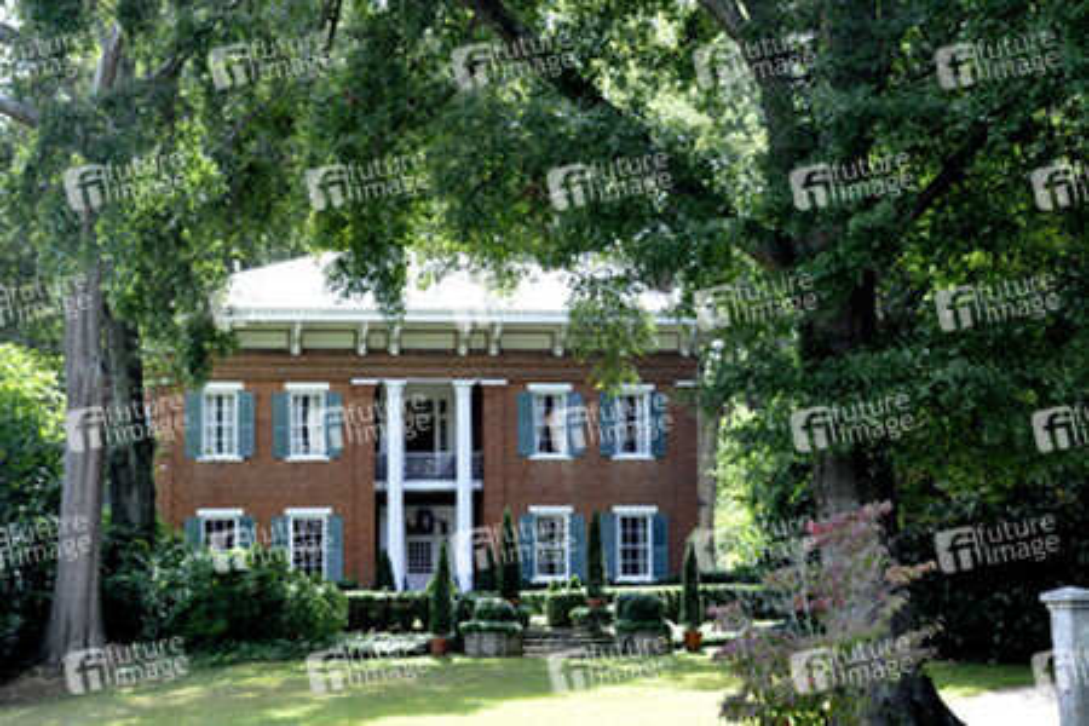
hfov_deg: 26.0
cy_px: 363
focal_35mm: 78
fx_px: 2359
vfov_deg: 17.5
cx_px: 544
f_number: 8
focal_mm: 52
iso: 1000
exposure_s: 1/250
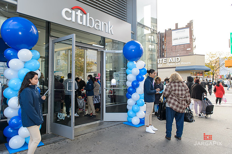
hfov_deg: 73.8
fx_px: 155
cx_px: 116
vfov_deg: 53.1
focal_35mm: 24
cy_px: 77
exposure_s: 1/250
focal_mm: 24
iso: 400
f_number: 4
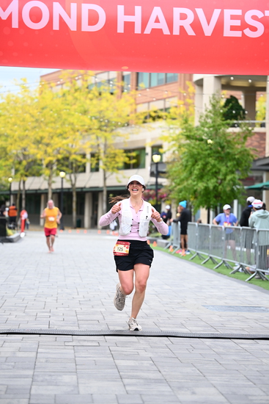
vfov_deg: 22.6
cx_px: 134
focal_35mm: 90
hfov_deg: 15.2
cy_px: 202
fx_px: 1008
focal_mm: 90
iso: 640
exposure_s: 1/2000
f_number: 2.8
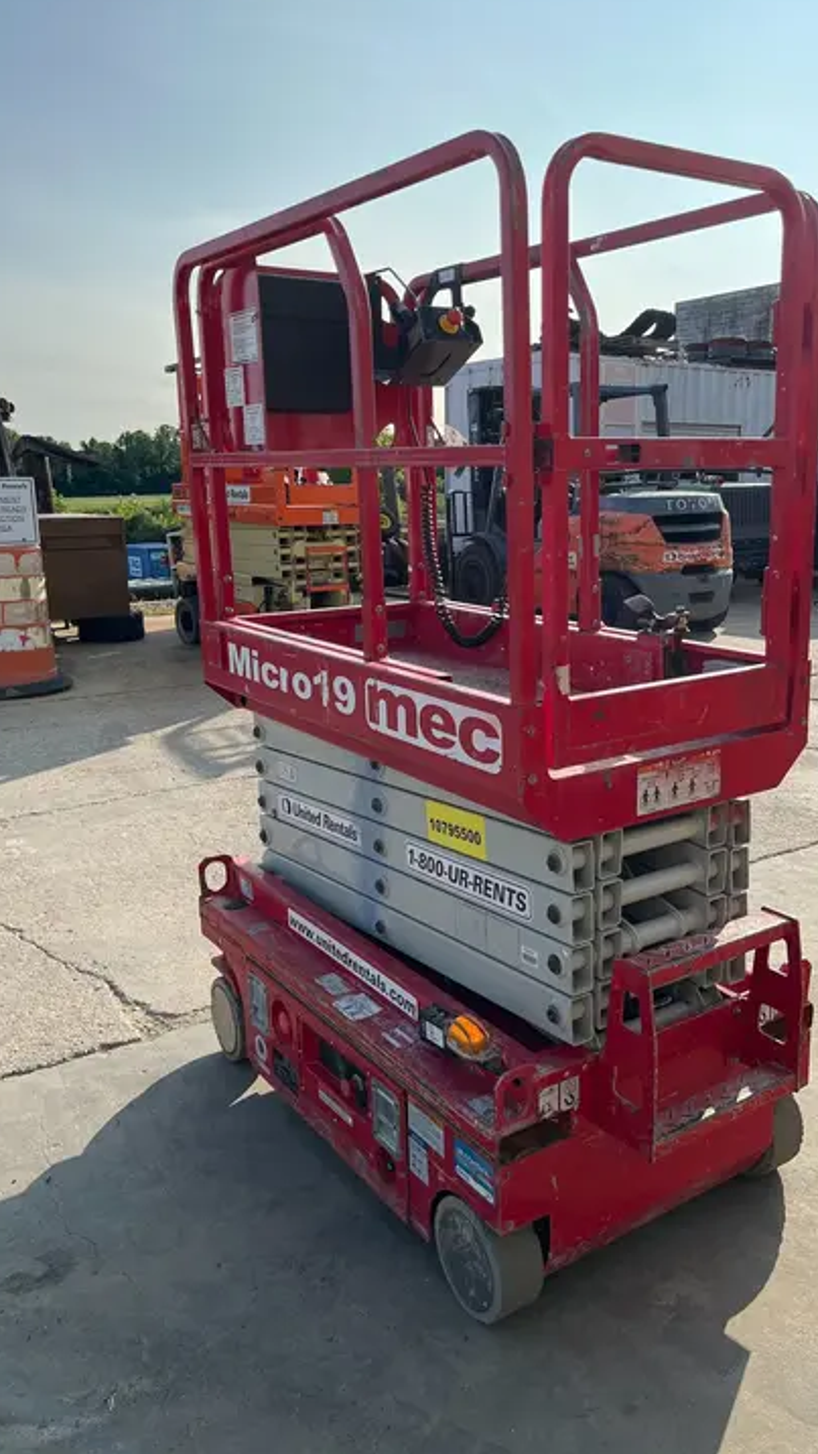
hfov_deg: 39.9
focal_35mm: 29
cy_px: 714
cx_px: 507
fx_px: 1118
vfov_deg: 66.1
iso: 50
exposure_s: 1/2688
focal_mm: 5.1
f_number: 1.6
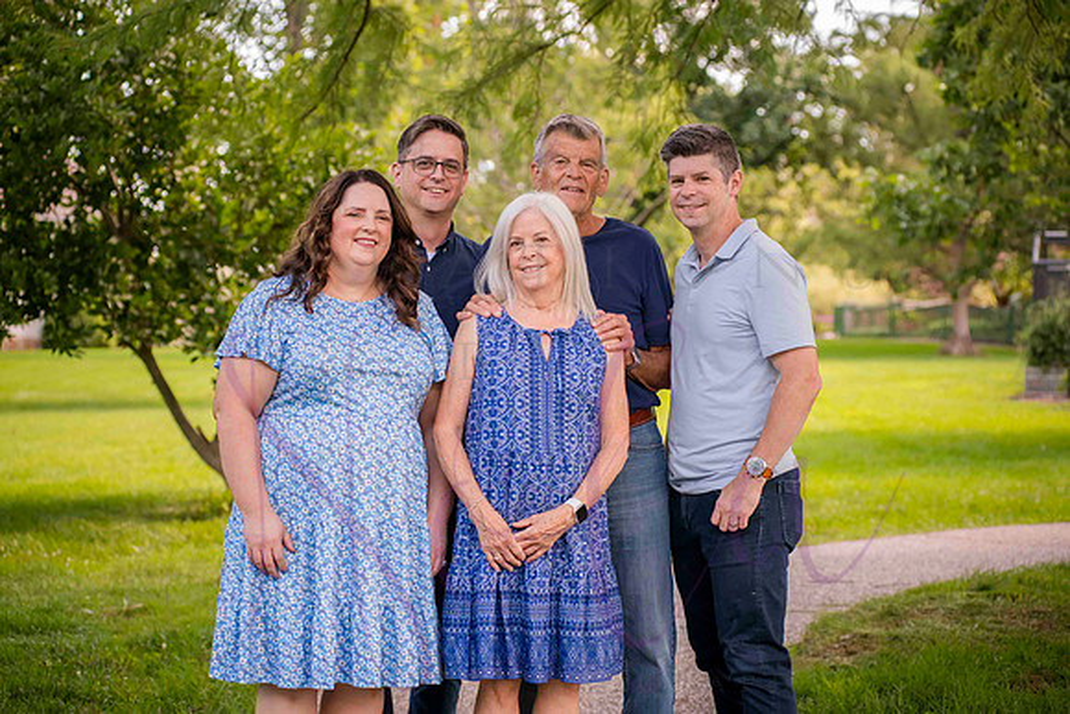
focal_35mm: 80
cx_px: 535
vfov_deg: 17.1
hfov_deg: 25.4
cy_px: 357
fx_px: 2378
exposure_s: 1/320
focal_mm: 80
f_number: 4.5
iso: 400
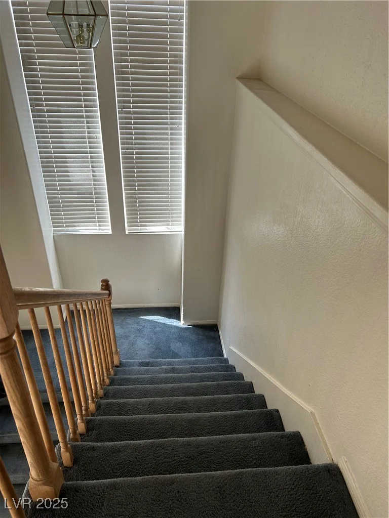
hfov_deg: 53.1
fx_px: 390
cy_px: 259
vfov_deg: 67.3
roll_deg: -1.5
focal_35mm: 26
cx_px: 194
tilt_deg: -32.1
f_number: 1.5
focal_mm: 5.7
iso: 80
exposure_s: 1/121
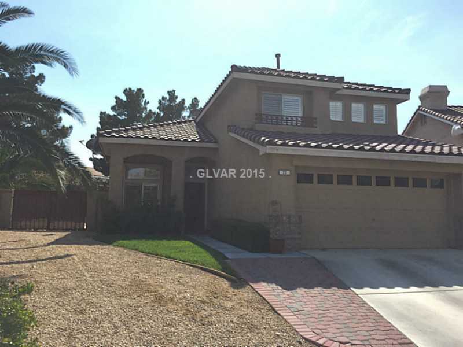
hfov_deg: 61.7
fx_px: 388
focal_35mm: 29
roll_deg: -1.1
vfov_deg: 48.2
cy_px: 174
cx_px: 232
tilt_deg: +4.8
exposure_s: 1/4405
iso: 32
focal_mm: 4.15
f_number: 2.2
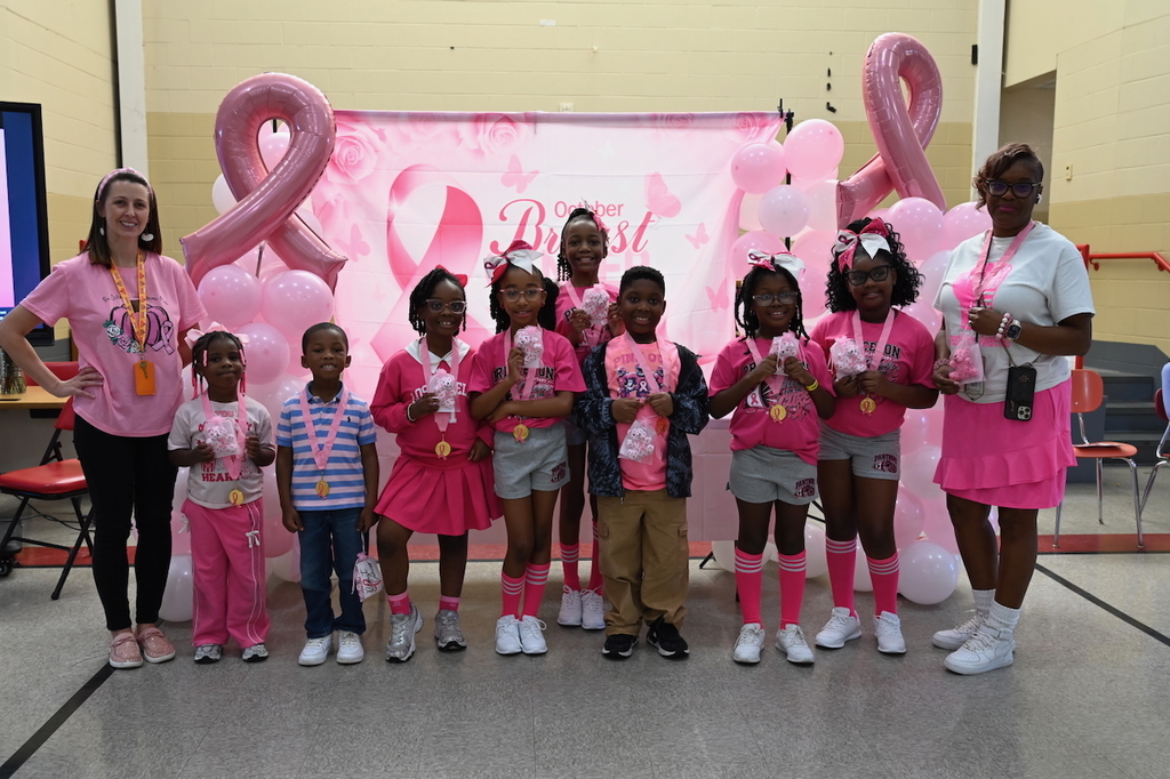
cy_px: 390
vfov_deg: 40.5
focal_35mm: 32
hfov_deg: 58.0
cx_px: 585
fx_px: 1056
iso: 900
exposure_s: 1/125
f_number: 4
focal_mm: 32.5
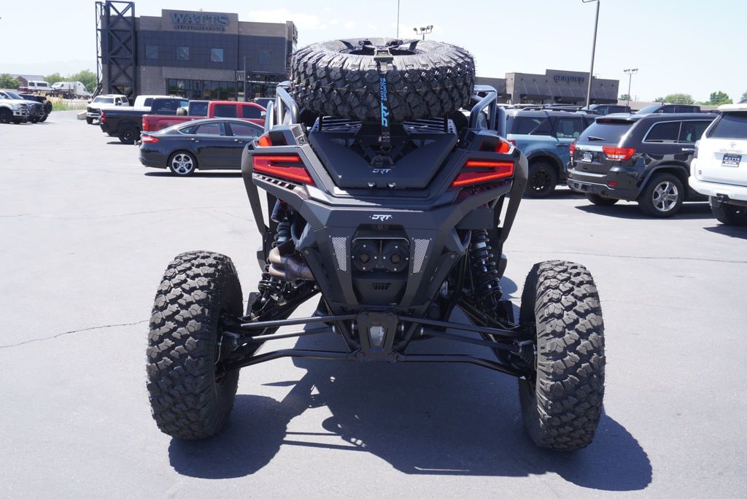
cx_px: 374
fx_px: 685
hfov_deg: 57.2
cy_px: 250
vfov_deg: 40.0
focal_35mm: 33
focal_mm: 22
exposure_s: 1/160
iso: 100
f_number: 6.3
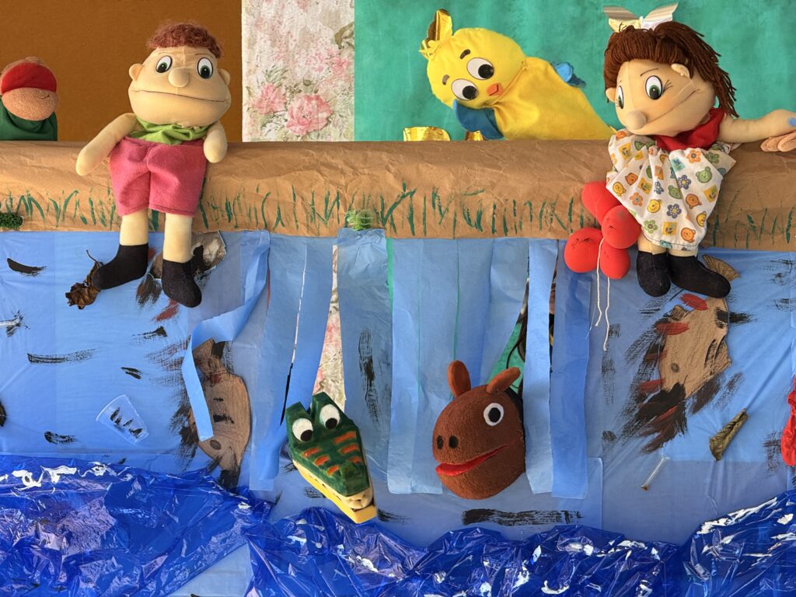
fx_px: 2759
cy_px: 298
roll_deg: +0.2
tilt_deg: +1.0
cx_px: 398
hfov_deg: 16.4
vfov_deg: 12.3
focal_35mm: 120
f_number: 2.8
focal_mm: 15.66
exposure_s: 1/99
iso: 64
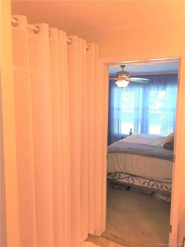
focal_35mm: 29
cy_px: 124
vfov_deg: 61.7
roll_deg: -0.3
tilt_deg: -9.9
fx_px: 207
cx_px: 92
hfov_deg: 48.2
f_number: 2.2
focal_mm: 4.15
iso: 32
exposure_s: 1/40
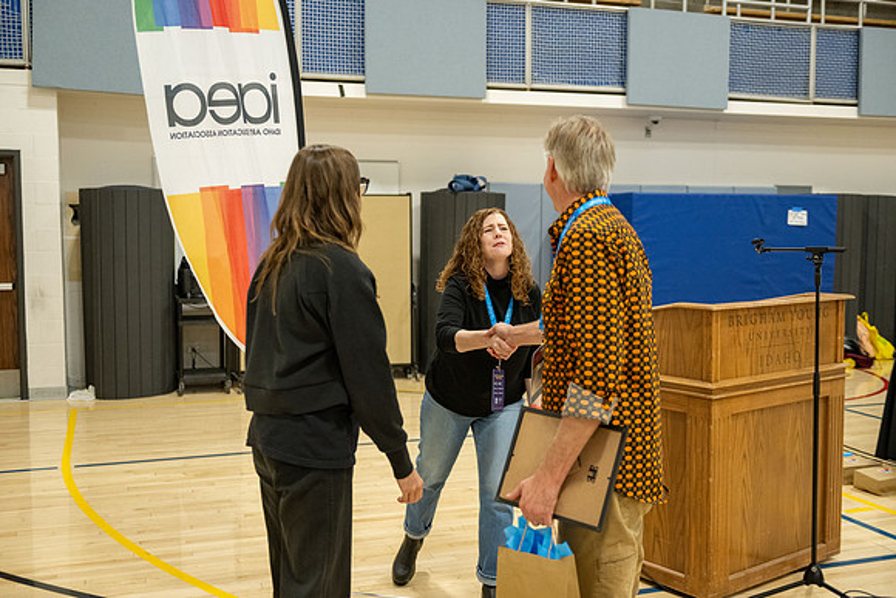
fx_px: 946
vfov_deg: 35.1
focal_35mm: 38
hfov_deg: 50.7
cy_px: 299
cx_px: 448
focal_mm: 38
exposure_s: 1/250
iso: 3200
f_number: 2.8
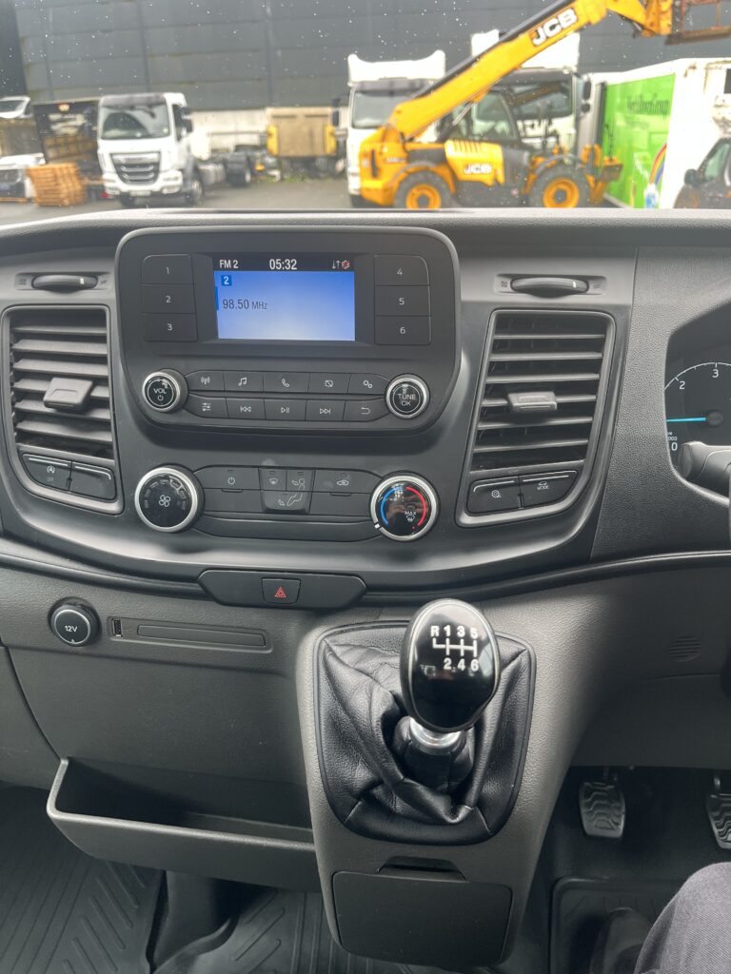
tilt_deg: -23.1
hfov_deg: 53.1
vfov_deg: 67.3
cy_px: 487
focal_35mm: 26
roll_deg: +2.4
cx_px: 366
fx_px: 732
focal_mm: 5.1
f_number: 1.6
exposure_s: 1/122
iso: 50
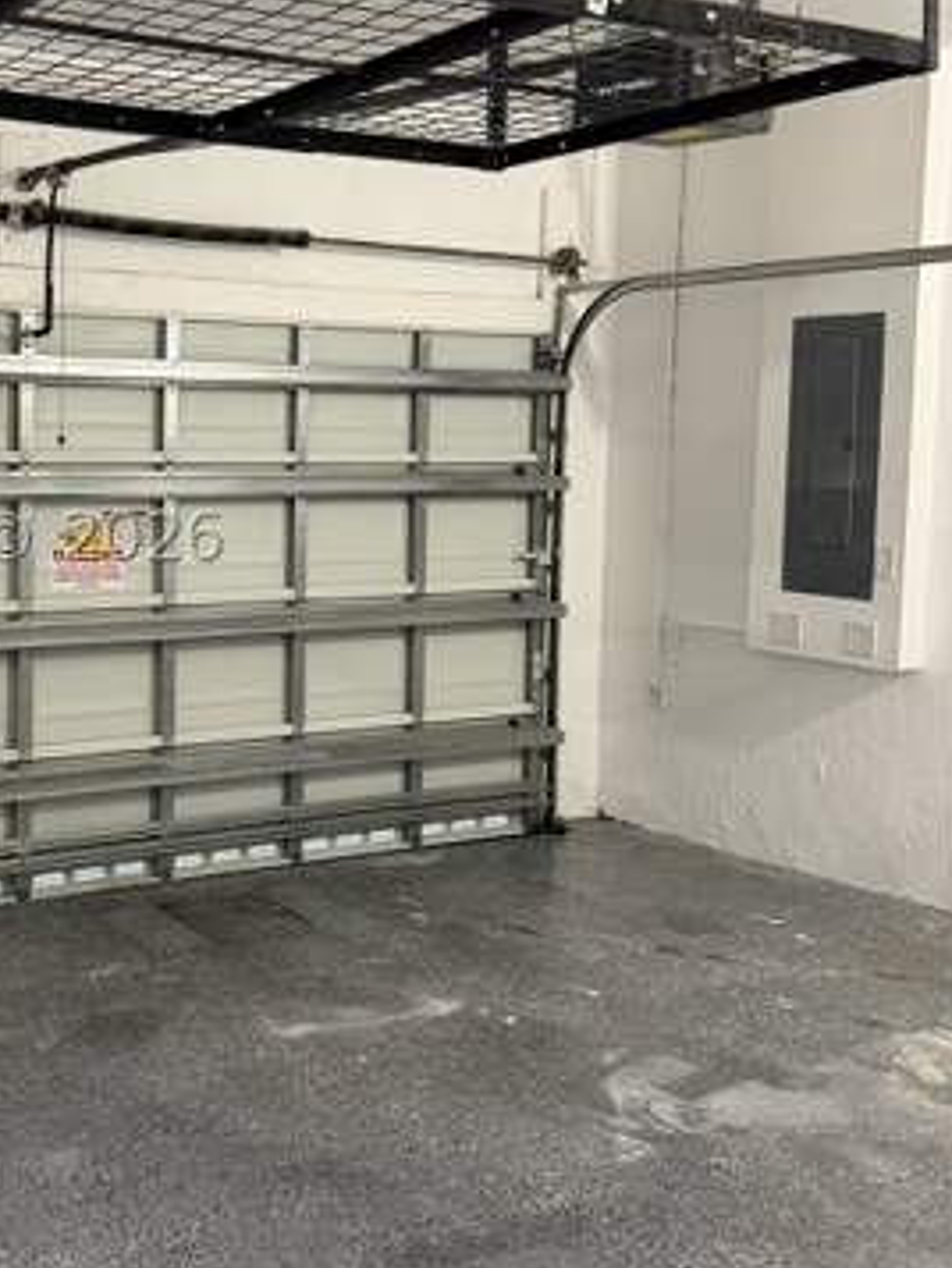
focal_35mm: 43
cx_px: 139
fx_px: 1576
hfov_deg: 32.3
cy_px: 536
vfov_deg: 43.7
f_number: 1.78
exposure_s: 1/59
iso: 640
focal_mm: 6.76
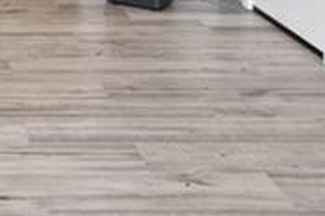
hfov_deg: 22.6
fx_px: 749
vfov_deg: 14.2
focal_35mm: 83
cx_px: -62
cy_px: -189
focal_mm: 14
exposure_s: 1/10
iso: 320
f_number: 9
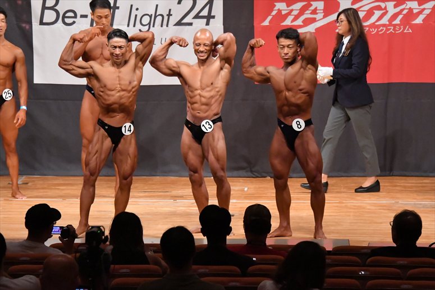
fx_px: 2440
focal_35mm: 202
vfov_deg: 6.8
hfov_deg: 10.2
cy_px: 145
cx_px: 218
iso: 10000
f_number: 5.6
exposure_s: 1/400
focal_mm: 135
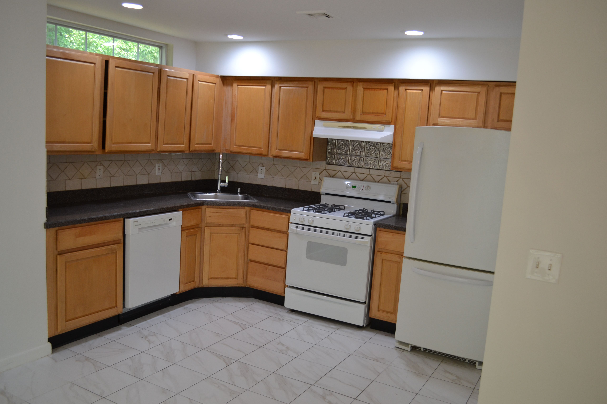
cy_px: 202
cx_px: 304
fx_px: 506
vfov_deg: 43.6
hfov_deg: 61.9
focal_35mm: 30
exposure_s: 1/80
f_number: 4.5
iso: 400
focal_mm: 20
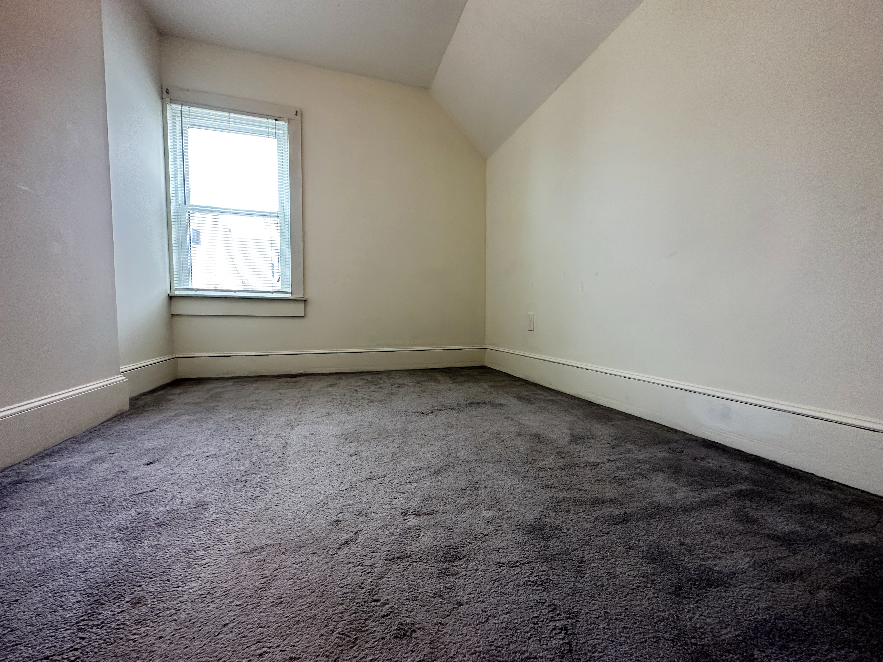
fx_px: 357
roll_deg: +0.1
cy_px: 331
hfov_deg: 102.1
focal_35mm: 14
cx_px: 442
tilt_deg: -2.8
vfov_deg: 85.7
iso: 250
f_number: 2.2
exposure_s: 1/120
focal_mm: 2.22
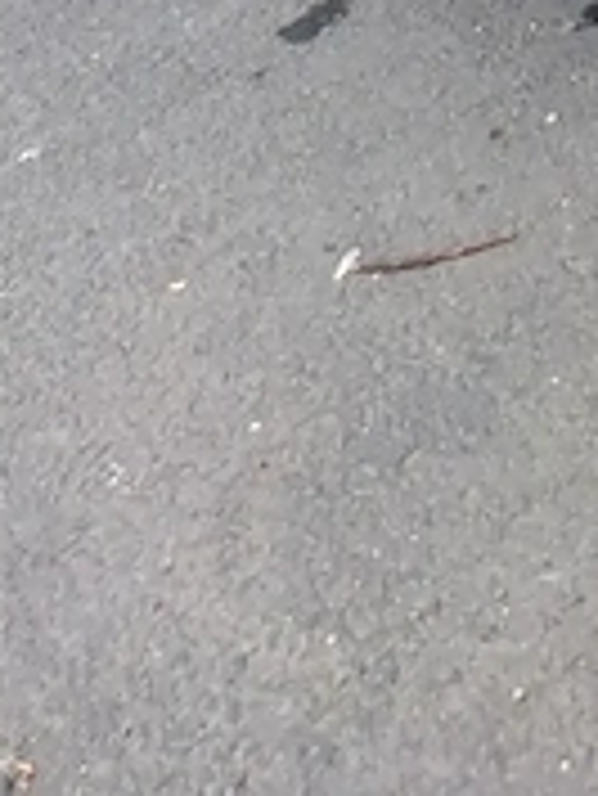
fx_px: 2393
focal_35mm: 104
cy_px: -985
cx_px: 1106
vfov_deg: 14.3
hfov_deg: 12.8
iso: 40
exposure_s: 1/404
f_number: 1.8
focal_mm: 5.54
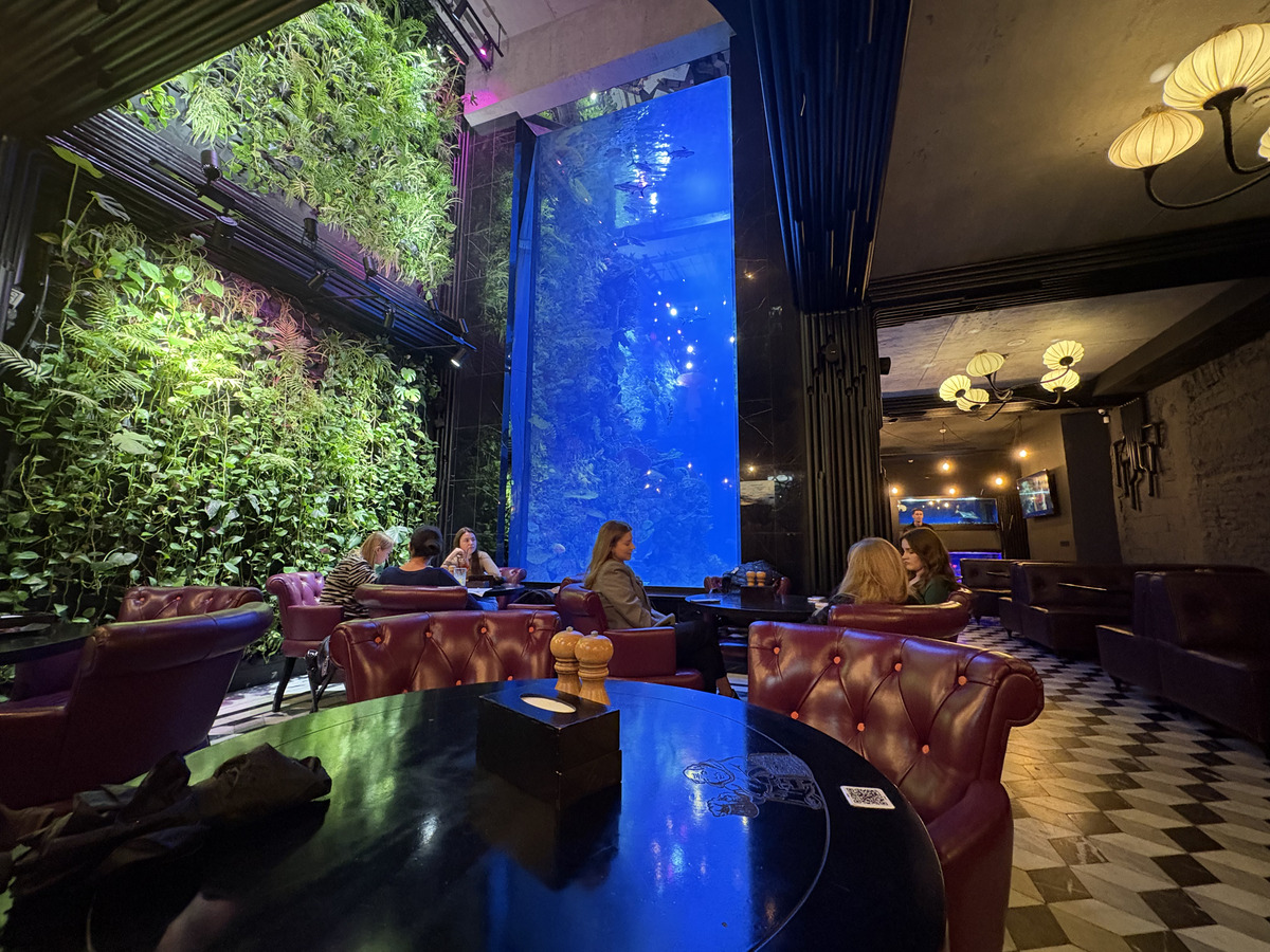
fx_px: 514
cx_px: 635
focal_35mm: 14
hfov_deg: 102.1
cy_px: 476
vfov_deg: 85.7
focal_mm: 2.22
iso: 800
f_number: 2.2
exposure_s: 1/33
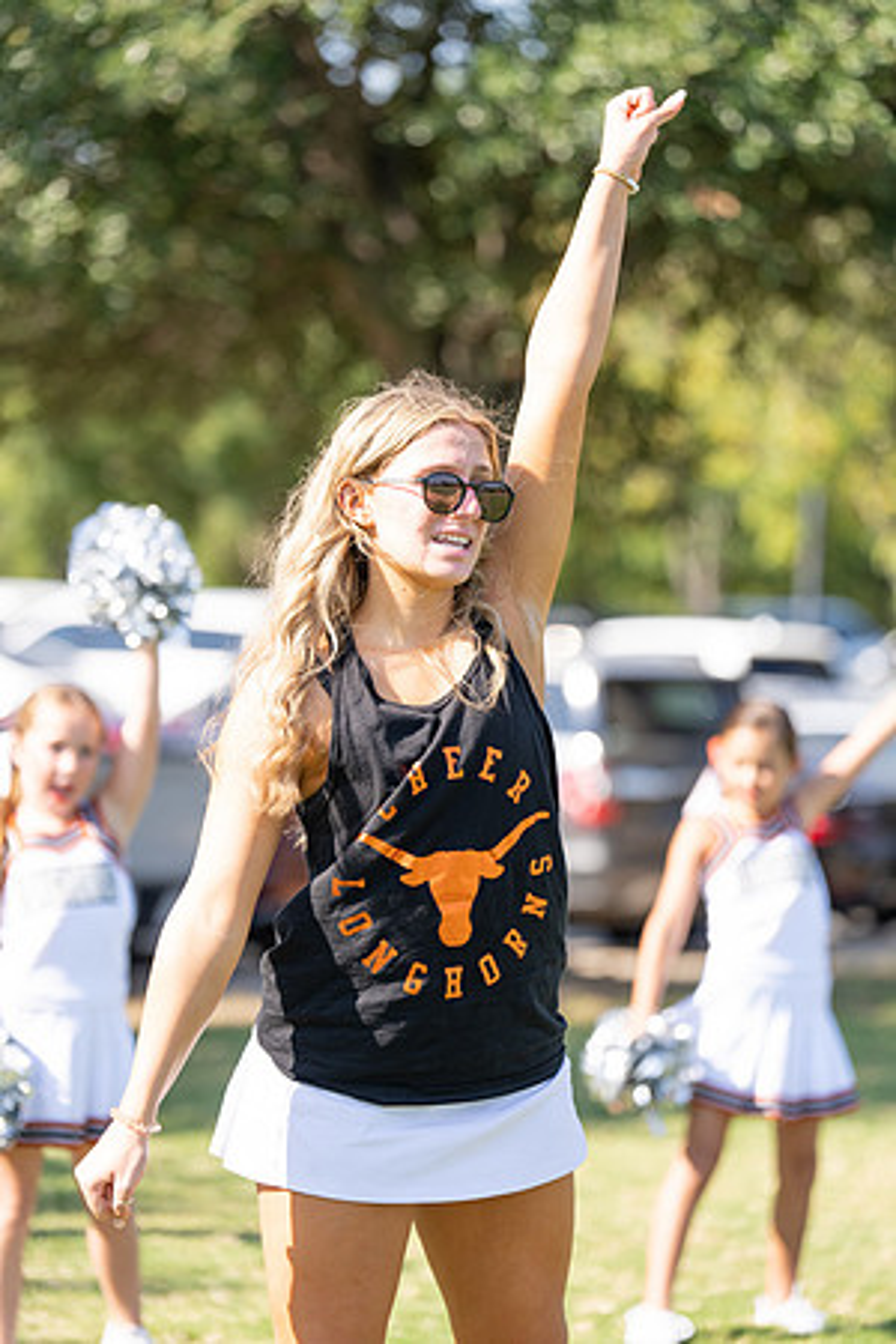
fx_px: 5077
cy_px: 672
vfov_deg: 15.1
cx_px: 448
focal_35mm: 136
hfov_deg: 10.1
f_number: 2.8
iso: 160
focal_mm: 136
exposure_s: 1/1000
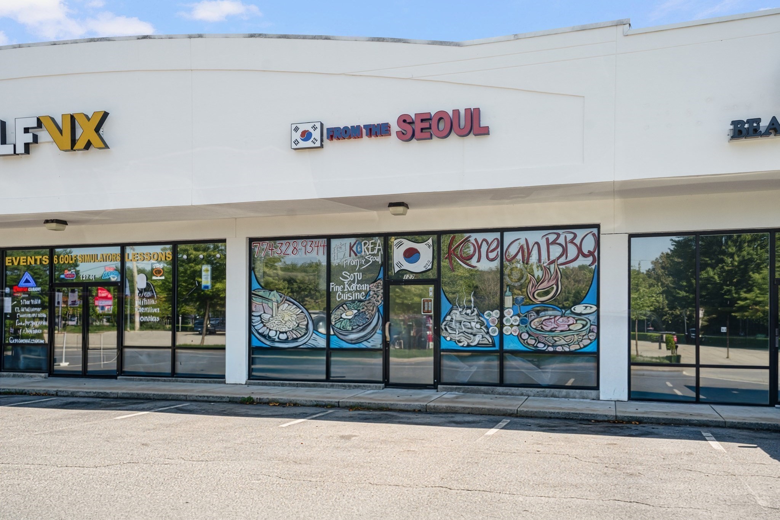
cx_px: 390
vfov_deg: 43.6
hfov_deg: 61.9
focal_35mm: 30
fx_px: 650
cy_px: 260
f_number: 7.1
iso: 640
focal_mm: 30
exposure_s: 1/1250
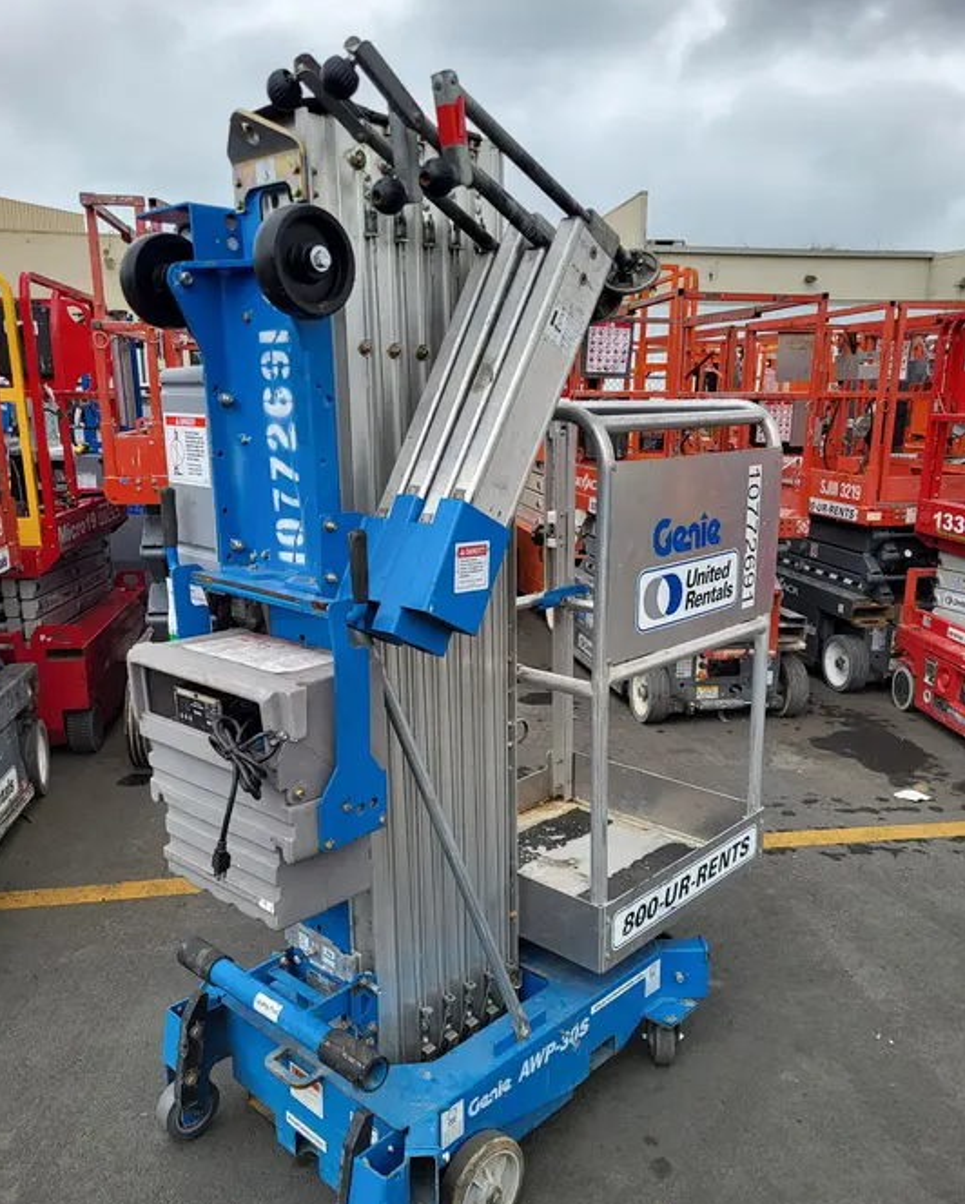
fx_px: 999
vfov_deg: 62.1
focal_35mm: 28
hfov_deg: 51.6
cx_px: 479
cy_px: 646
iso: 40
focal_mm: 5.4
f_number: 1.8
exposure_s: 1/761
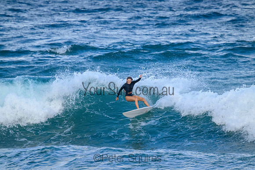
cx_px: 128
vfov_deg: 1.7
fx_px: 5668
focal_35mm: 800
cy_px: 85
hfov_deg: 2.6
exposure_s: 1/1600
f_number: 11
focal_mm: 800
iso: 2800
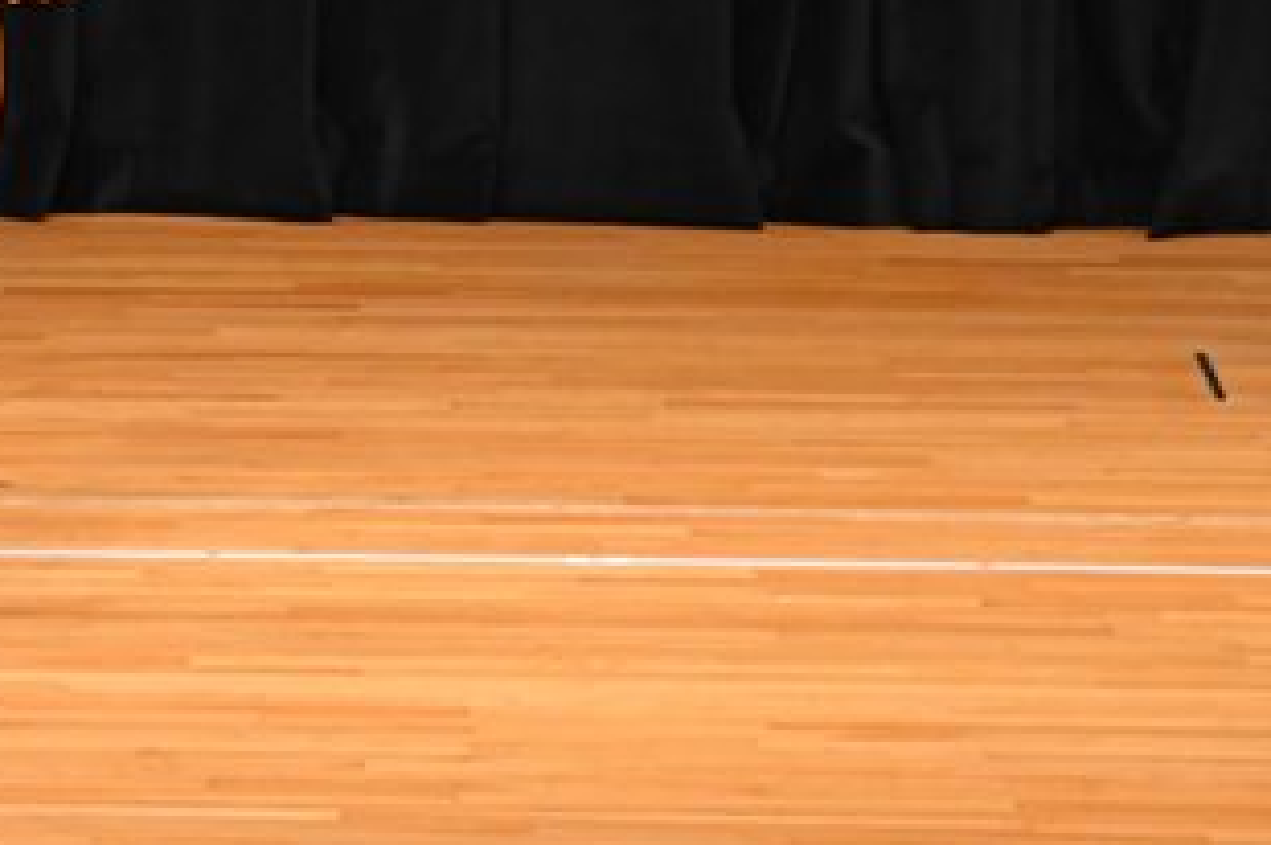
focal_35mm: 505
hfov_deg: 4.1
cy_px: -139
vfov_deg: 2.7
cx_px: -146
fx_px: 17810
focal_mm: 135
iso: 4000
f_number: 5.6
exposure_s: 1/400
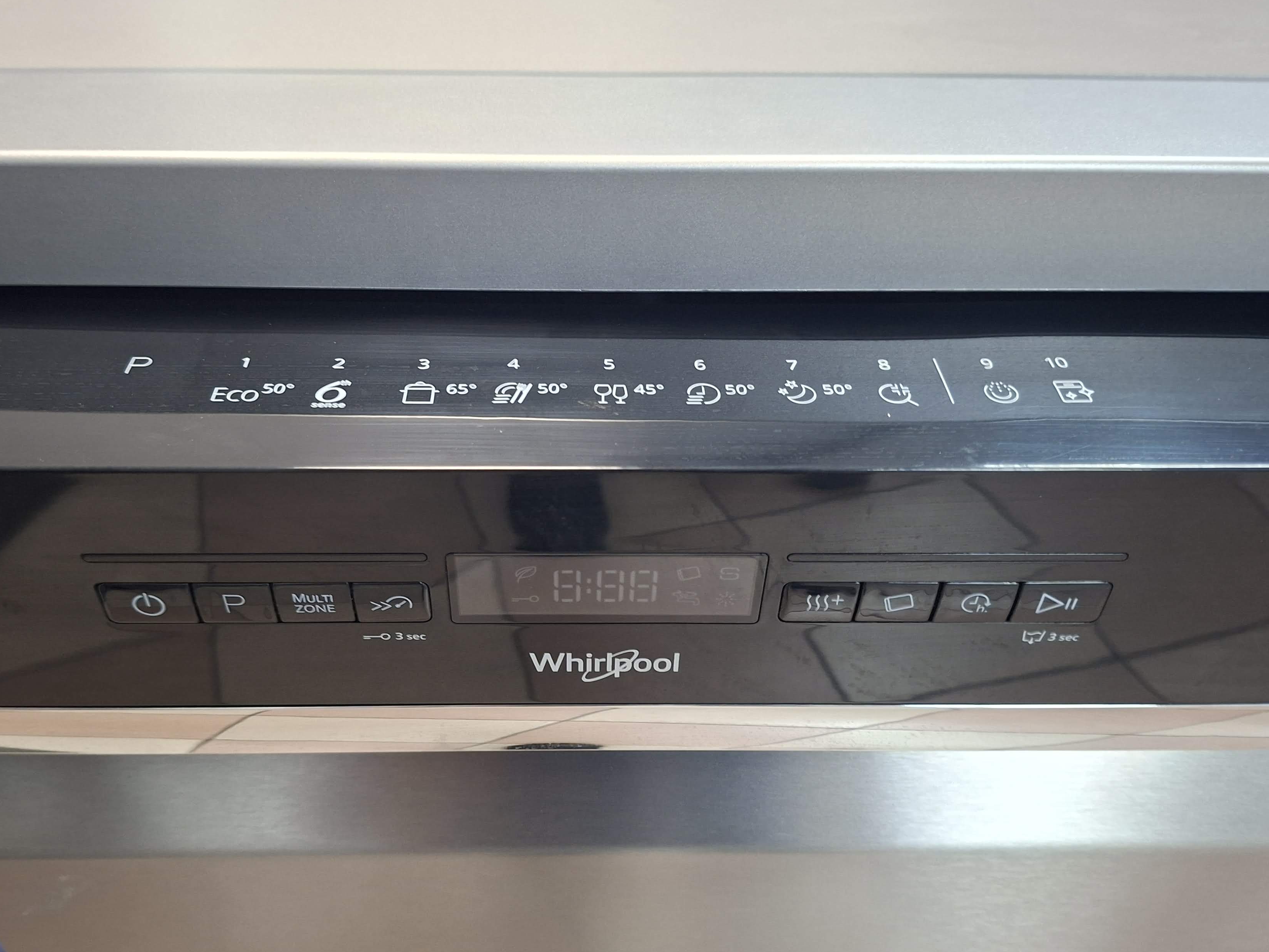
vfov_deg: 49.7
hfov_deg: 63.4
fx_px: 1026
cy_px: 495
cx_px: 583
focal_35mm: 28
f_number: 1.8
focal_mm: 5.54
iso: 320
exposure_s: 1/33
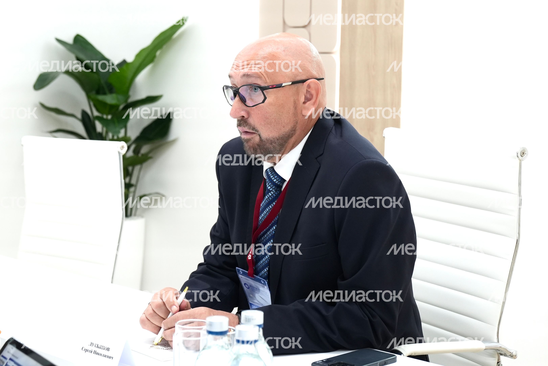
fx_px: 1005
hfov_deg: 30.5
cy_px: 183
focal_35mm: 66
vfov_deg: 20.6
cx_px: 274
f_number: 4.5
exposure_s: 1/125
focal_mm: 44
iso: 1250
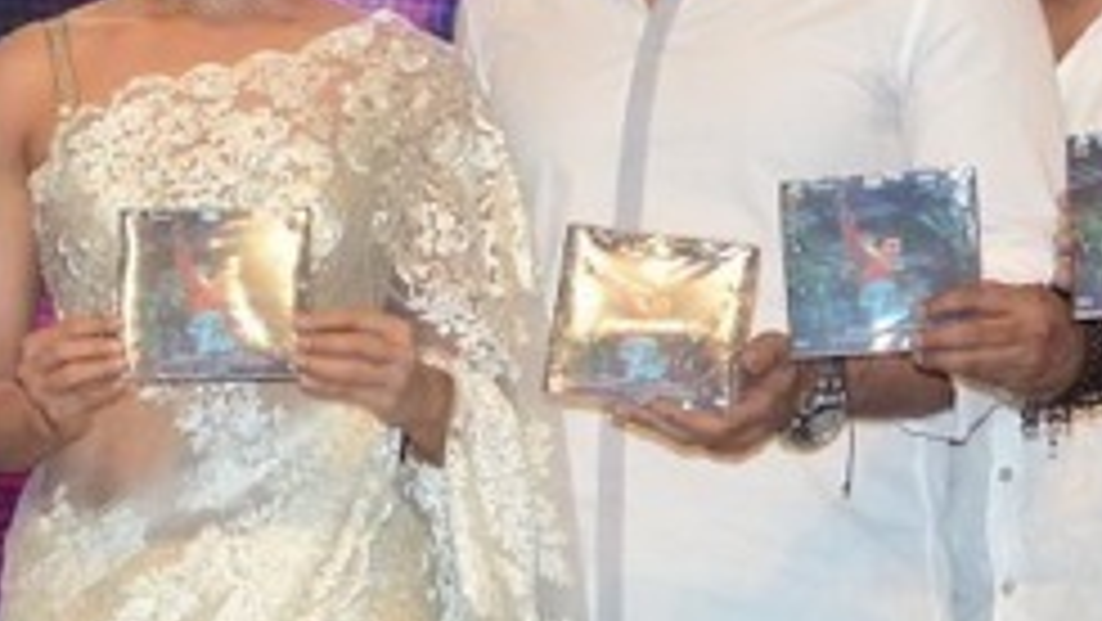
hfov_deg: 7.4
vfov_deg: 4.2
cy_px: 506
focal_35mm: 292
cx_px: 99
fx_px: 8535
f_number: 5.6
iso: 1000
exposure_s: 1/125
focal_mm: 38
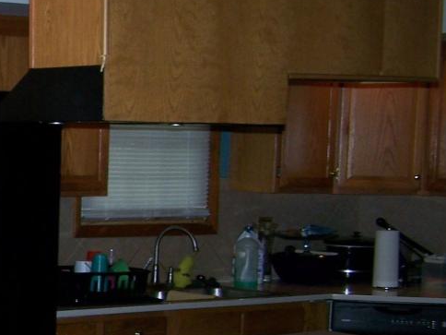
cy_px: 249
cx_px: -205
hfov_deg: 16.1
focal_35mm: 113
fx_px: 1456
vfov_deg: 13.1
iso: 80
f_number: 2.8
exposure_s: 1/60
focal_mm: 6.3
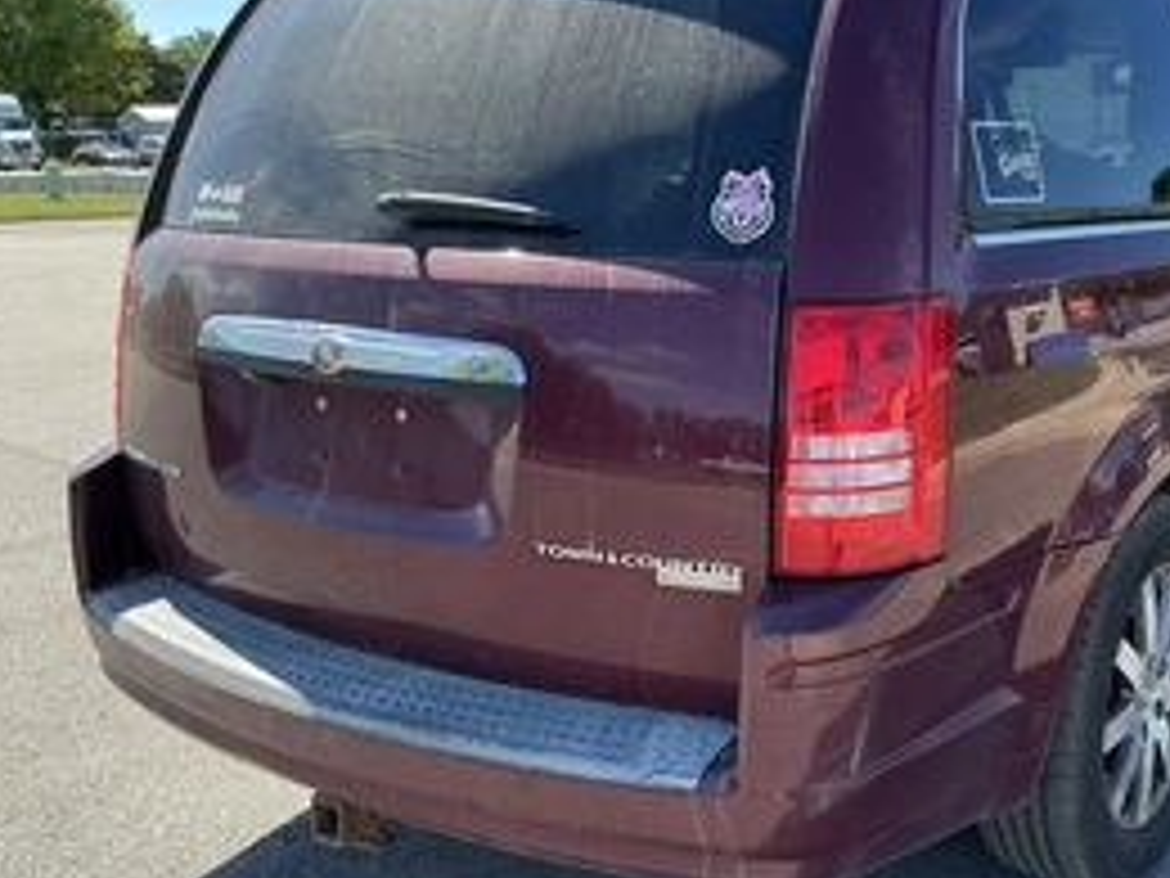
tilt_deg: -8.9
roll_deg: +1.8
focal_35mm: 43
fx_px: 1453
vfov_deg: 33.6
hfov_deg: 43.1
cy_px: 414
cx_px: 796
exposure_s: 1/509
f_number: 1.8
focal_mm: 3
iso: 25
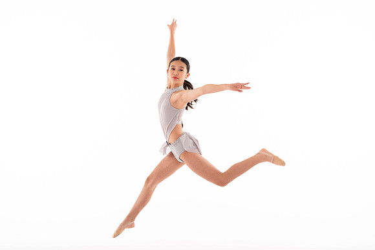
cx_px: 188
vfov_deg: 32.6
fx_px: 427
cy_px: 125
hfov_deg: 47.4
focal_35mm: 41
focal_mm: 41
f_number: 6.3
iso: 400
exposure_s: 1/200
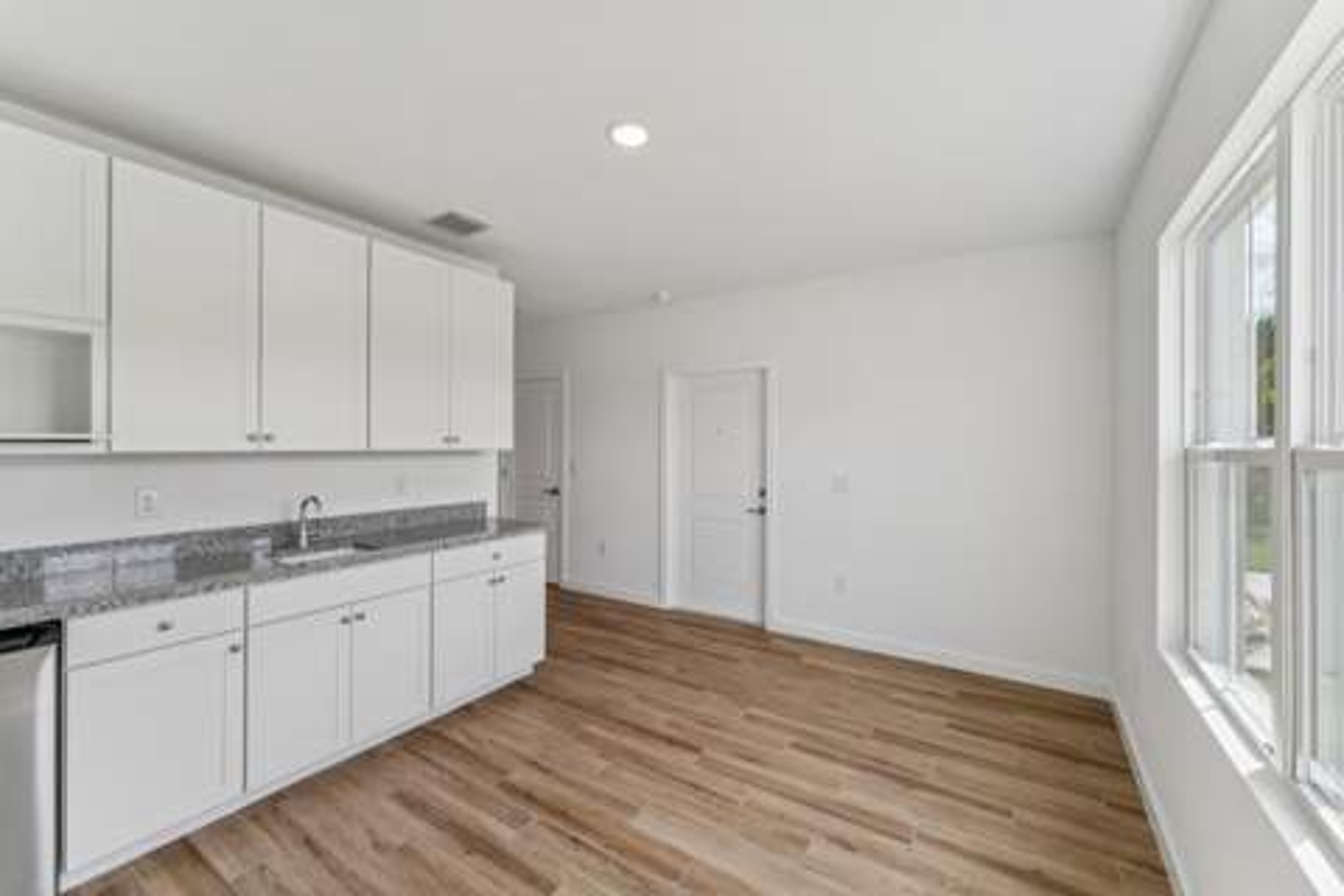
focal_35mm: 14
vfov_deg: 81.2
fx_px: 523
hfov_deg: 104.3
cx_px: 672
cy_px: 448
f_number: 8
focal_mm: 14
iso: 200
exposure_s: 1/25
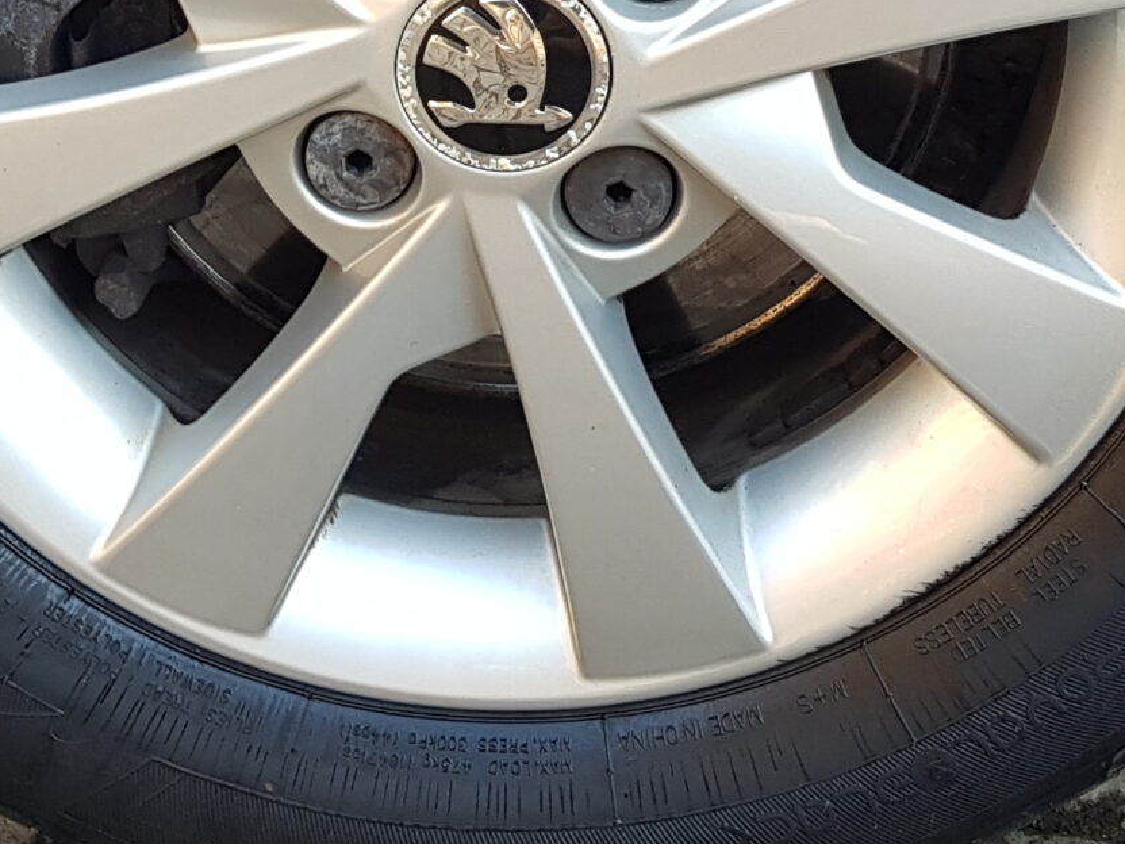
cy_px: -202
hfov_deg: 24.4
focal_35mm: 80
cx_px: 646
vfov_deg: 17.5
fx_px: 2600
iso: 64
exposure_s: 1/100
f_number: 1.7
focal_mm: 4.2
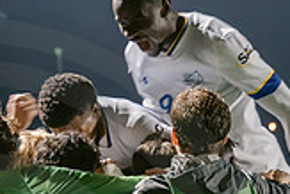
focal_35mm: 249
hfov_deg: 8.2
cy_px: 334
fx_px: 2008
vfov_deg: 5.5
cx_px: -32
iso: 2500
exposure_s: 1/100
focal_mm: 70
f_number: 3.2
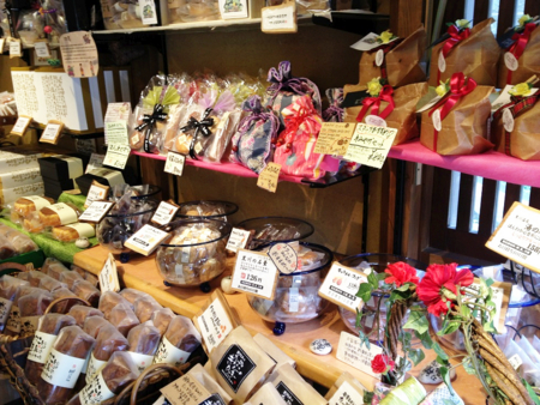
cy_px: 202
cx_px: 270
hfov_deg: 52.6
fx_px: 546
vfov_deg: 40.7
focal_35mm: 35
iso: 64
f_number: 2.4
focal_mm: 4.28
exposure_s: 1/20
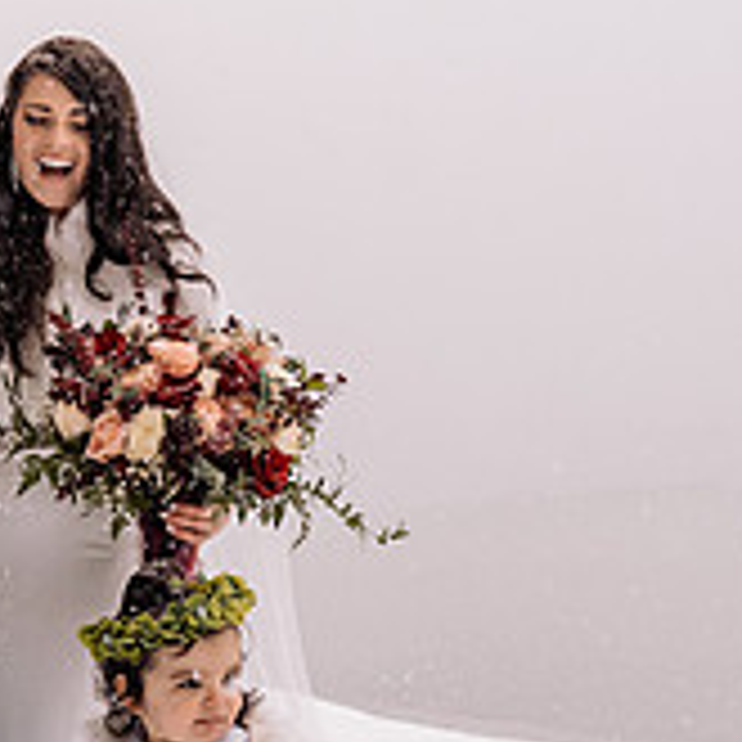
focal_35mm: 105
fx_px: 2546
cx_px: -85
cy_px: 533
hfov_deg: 16.1
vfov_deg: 16.5
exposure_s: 1/250
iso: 1250
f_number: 5
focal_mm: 35
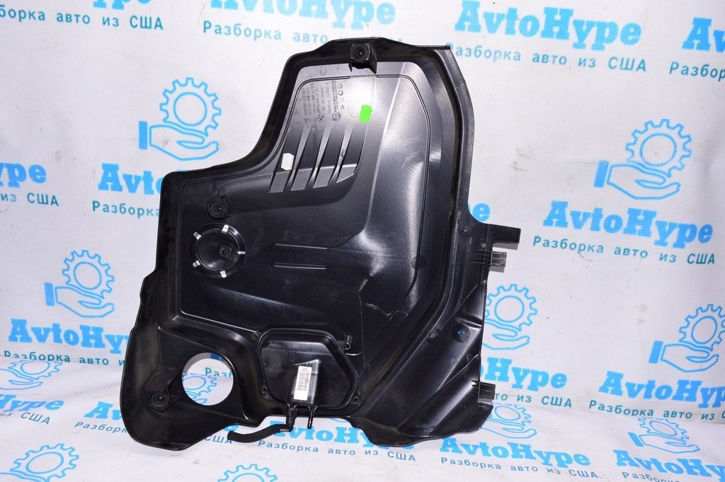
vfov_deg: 47.9
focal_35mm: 27
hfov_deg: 67.4
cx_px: 362
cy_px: 241
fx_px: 543
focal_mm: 18
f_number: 8
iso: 1600
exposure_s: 1/200
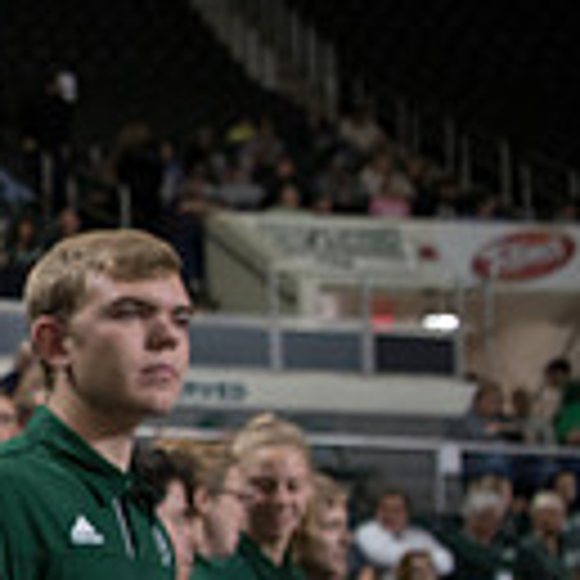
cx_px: -593
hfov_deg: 15.1
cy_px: 465
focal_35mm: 92
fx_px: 1744
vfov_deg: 18.7
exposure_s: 1/320
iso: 2000
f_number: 2.8
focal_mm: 24
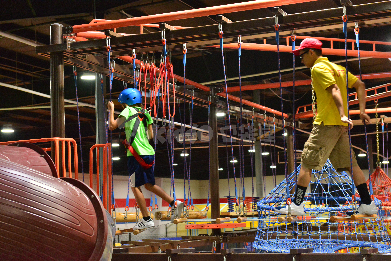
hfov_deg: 28.8
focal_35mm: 70
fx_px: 760
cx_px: 196
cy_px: 130
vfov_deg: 19.5
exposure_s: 1/125
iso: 5000
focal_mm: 70
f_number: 5.6
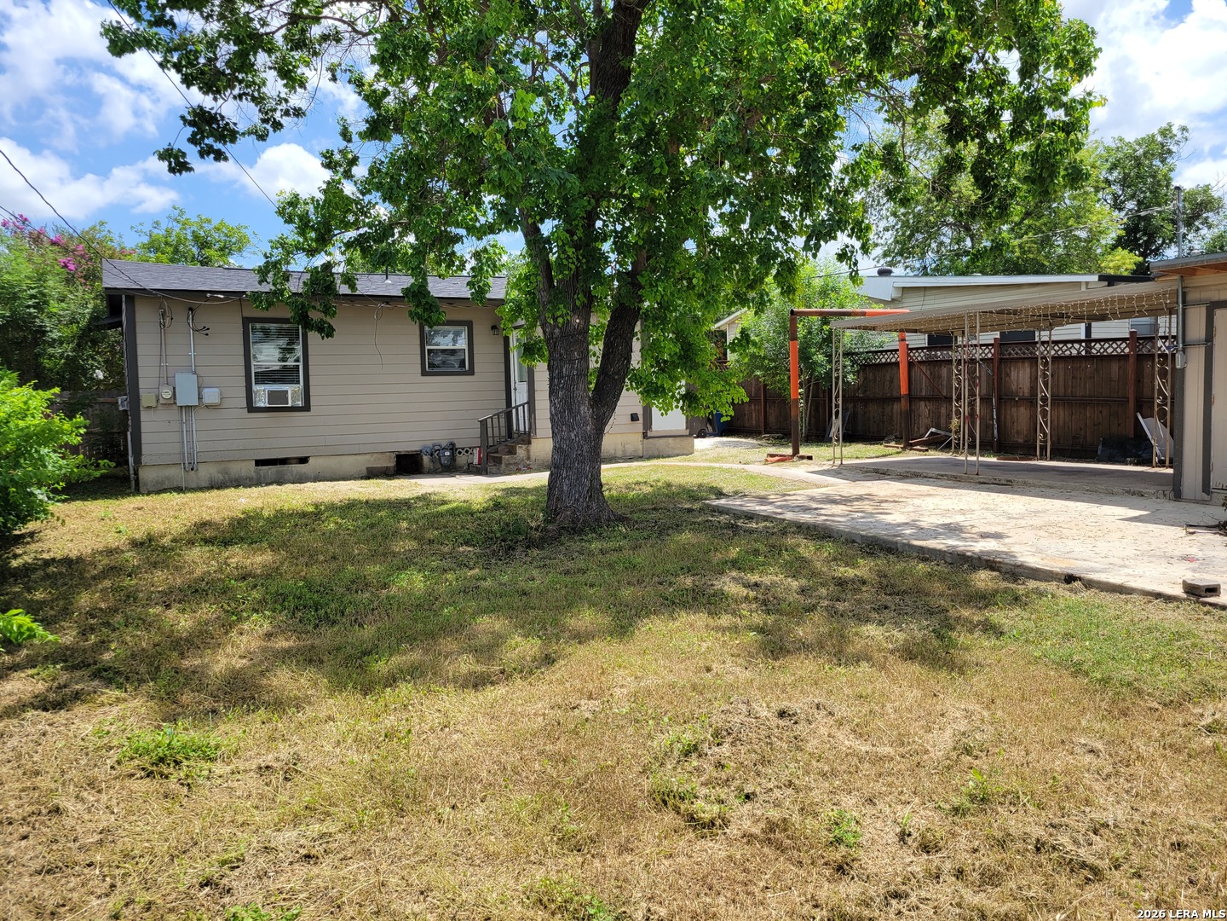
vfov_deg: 53.1
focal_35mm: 26
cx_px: 614
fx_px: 922
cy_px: 460
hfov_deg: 67.3
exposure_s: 1/1930
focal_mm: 5.4
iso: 40
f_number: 1.8
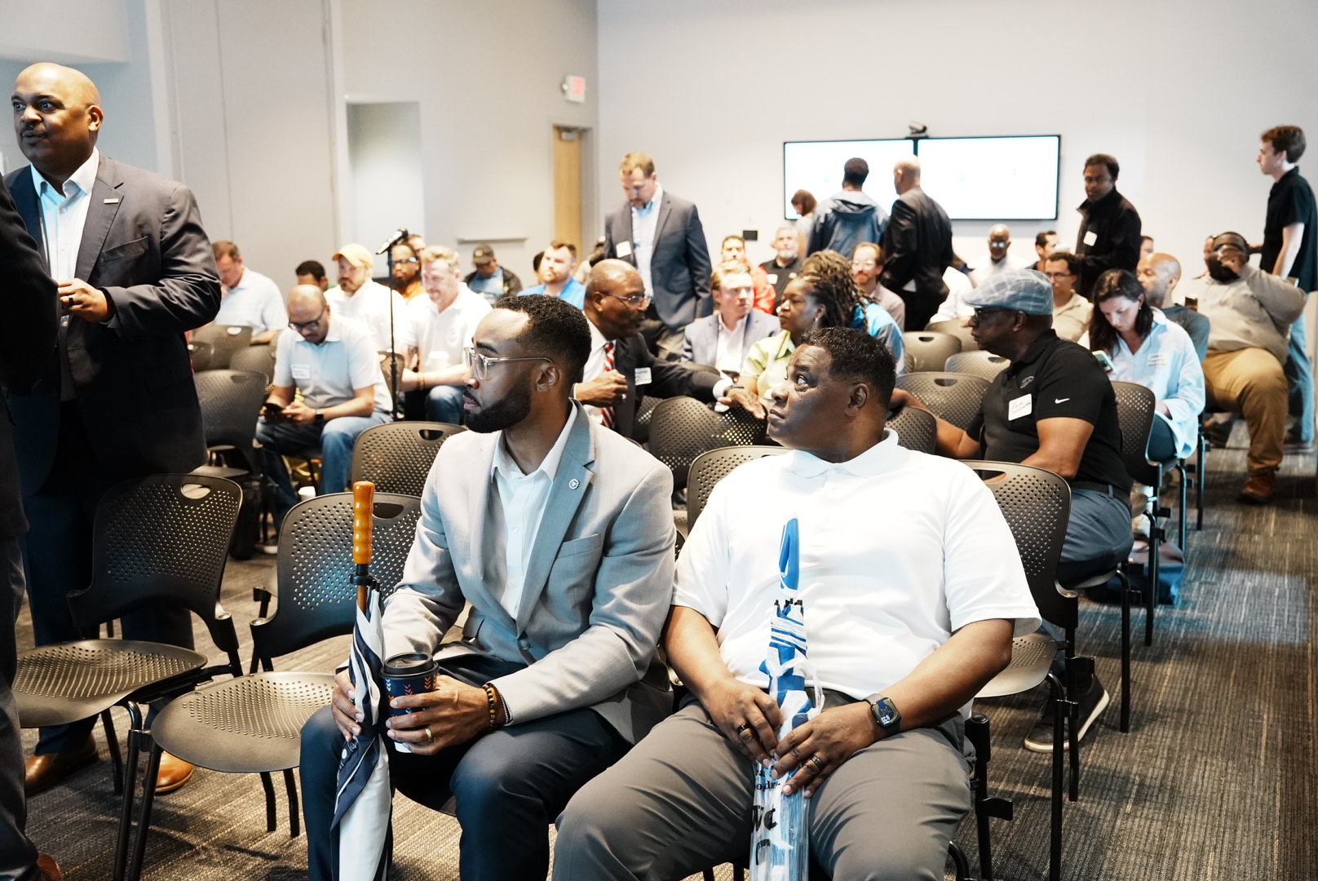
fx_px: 1319
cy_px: 440
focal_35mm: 36
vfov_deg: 36.9
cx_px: 659
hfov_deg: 53.1
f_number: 4
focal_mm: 36
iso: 6400
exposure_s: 1/200
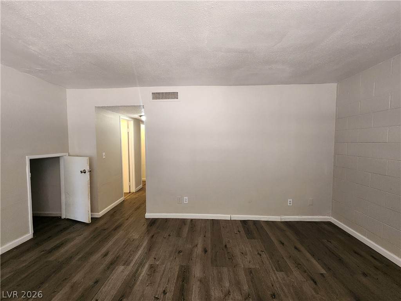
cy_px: 150
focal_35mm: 13
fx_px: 151
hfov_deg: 106.2
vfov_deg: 89.9
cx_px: 200
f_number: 2.2
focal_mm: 2.2
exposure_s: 1/60
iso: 400
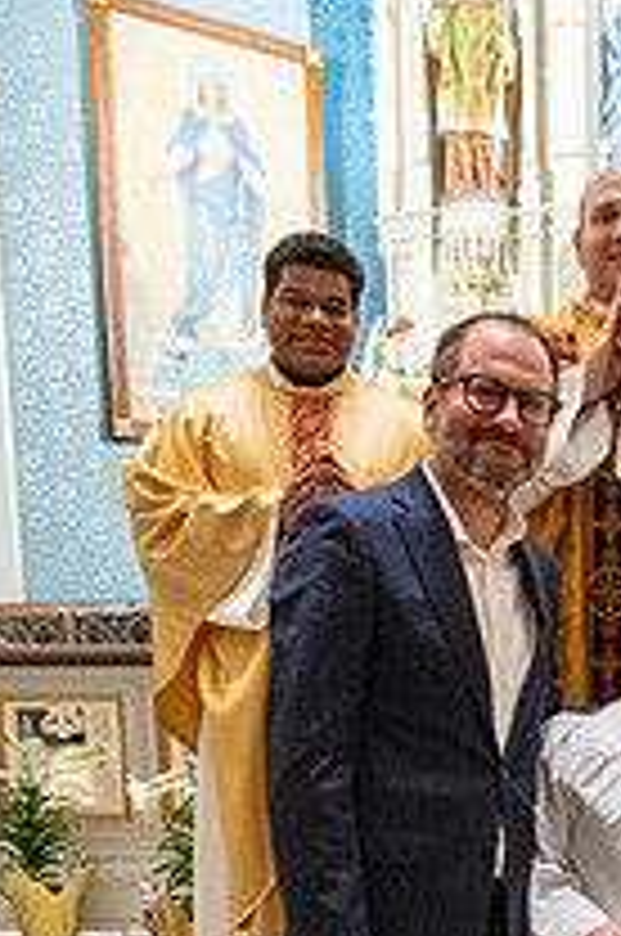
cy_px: 824
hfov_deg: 24.4
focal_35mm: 52
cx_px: 657
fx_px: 1350
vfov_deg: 36.1
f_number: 8
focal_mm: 24
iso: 5000
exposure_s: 1/60
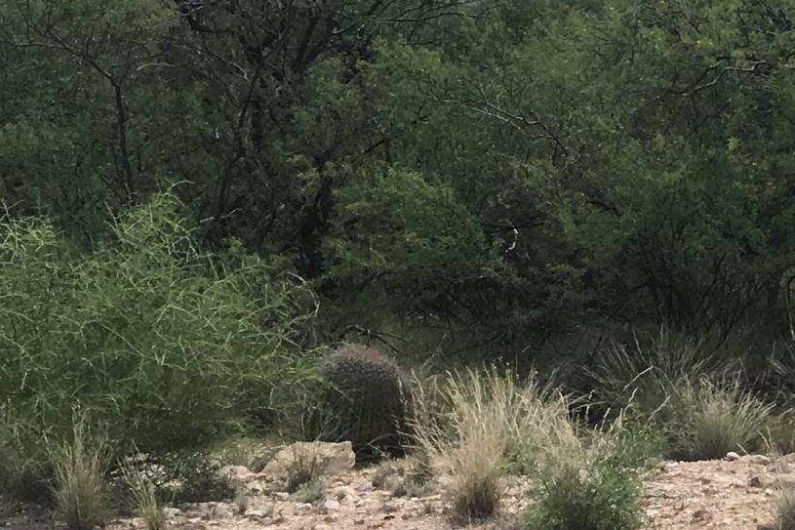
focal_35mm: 111
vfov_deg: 12.2
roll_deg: +2.1
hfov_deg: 16.0
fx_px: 2451
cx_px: 1368
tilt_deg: -2.8
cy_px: 2
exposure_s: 1/1479
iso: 25
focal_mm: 4.15
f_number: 2.2
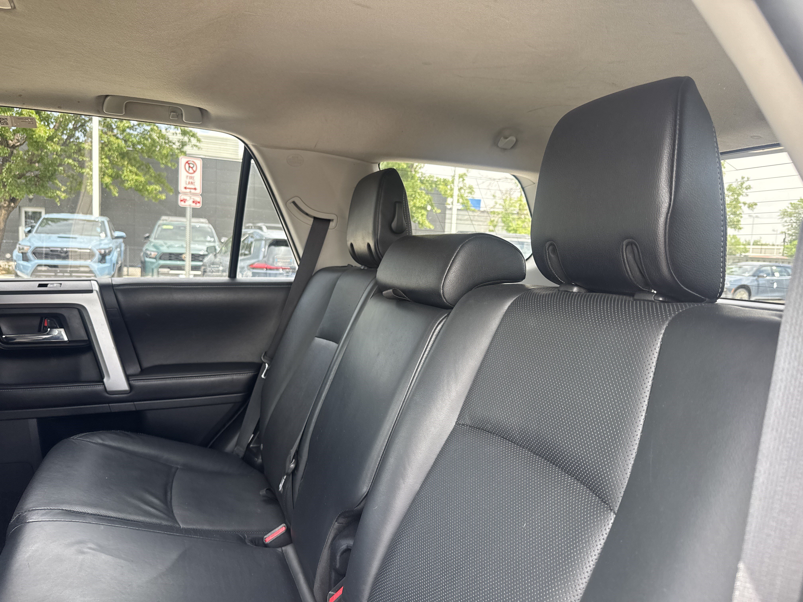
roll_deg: -3.7
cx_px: 402
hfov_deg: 71.6
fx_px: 557
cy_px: 301
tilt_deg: -5.7
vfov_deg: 56.8
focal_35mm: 24
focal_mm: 6.76
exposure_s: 1/172
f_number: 1.78
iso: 80
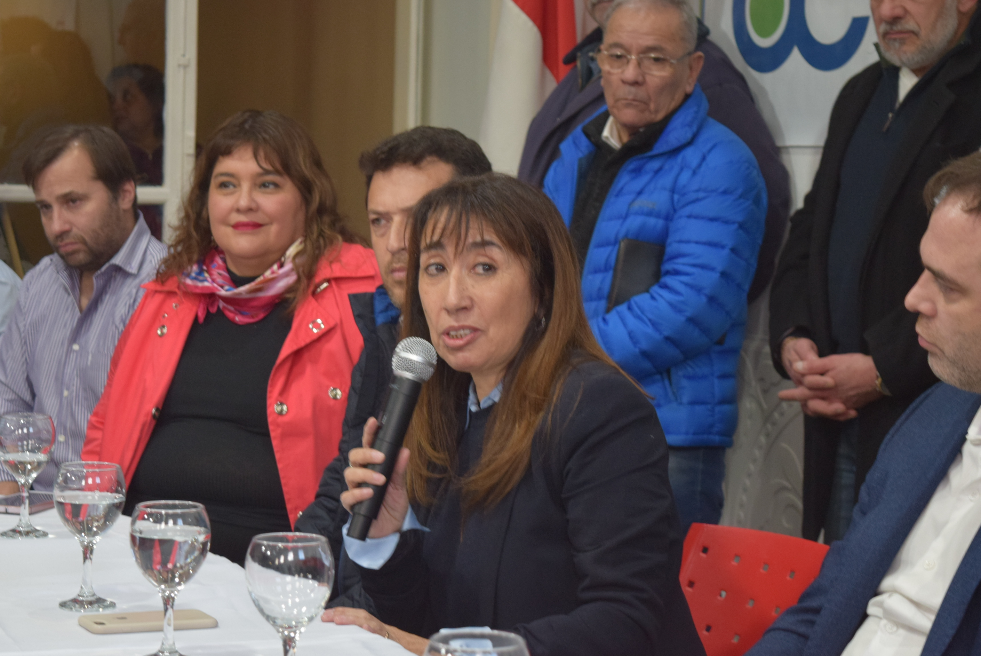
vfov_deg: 15.6
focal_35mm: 88
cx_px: 469
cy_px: 331
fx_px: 2387
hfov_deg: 23.2
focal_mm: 55
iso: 1400
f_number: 5.6
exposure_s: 1/60
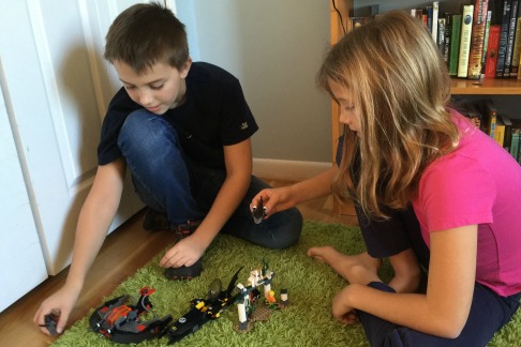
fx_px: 449
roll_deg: +3.4
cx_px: 267
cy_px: 174
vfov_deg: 42.3
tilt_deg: -20.3
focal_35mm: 31
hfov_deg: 60.3
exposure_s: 1/10
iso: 100
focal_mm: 4.15
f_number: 2.2
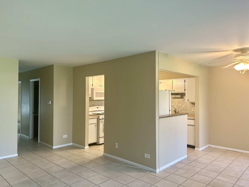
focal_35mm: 26
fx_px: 187
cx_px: 124
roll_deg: +0.2
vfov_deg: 53.1
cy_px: 94
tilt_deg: +0.5
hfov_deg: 67.3
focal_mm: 5.7
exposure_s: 1/60
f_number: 1.5
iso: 80
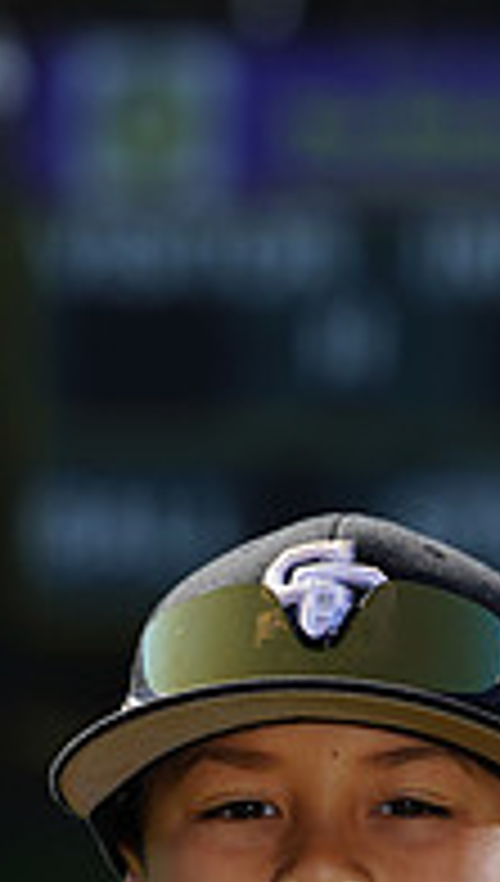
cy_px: 1296
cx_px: 232
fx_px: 16391
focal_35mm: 699
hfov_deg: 1.7
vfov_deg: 3.1
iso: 100
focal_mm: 226
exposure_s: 1/250
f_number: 8
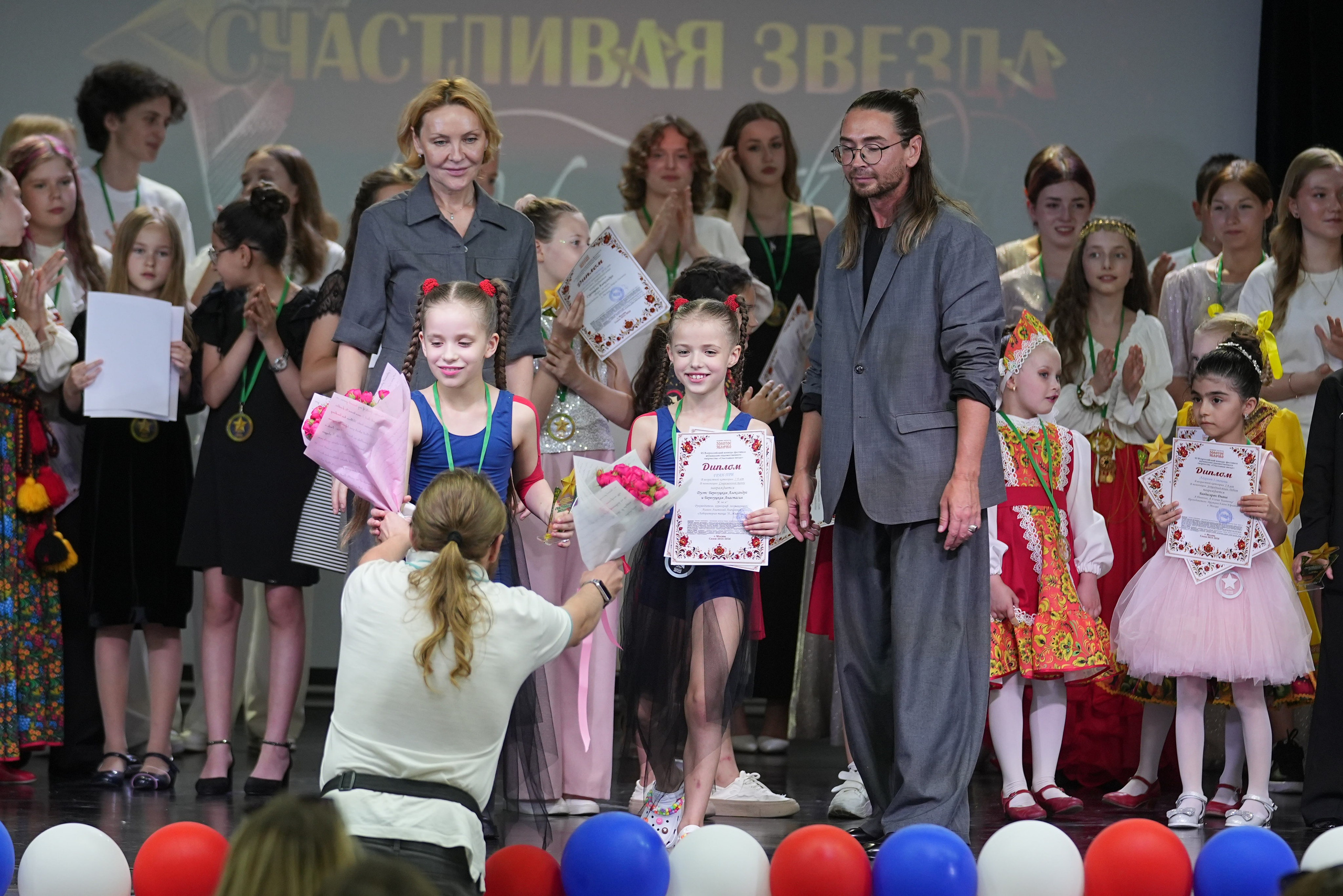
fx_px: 6976
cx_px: 672
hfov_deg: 11.0
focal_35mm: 187
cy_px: 448
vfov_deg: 7.3
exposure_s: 1/250
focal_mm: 125
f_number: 2.8
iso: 1000
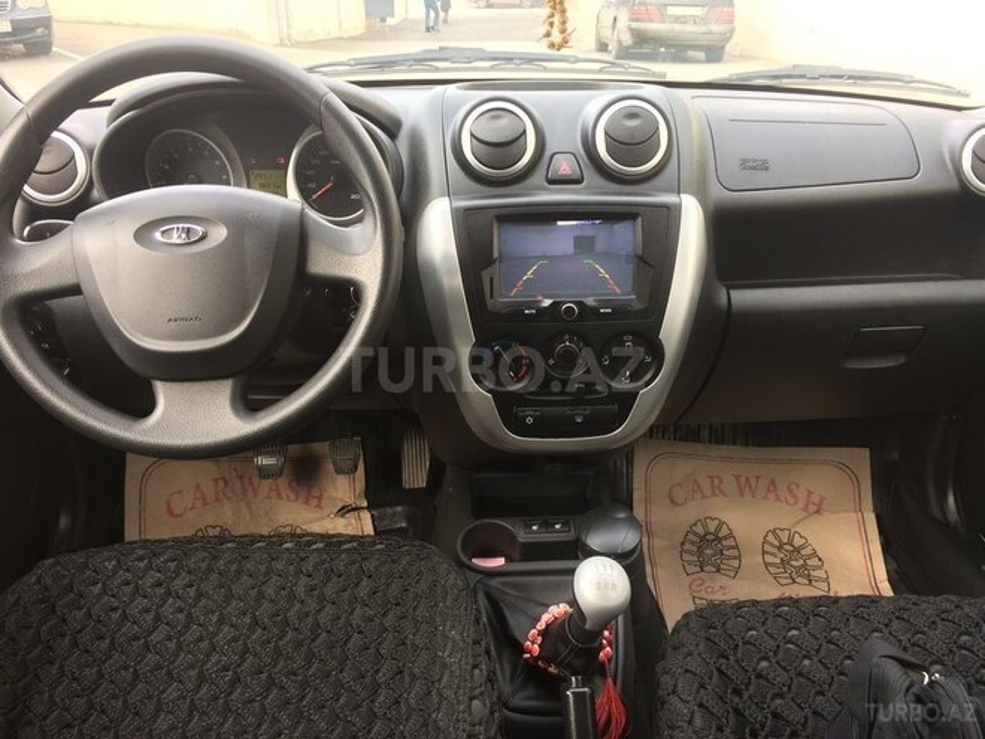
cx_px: 492
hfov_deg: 61.7
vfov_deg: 48.2
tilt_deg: -28.6
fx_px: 825
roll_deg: -2.2
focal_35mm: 29
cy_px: 370
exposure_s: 1/100
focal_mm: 4.15
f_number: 2.2
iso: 40
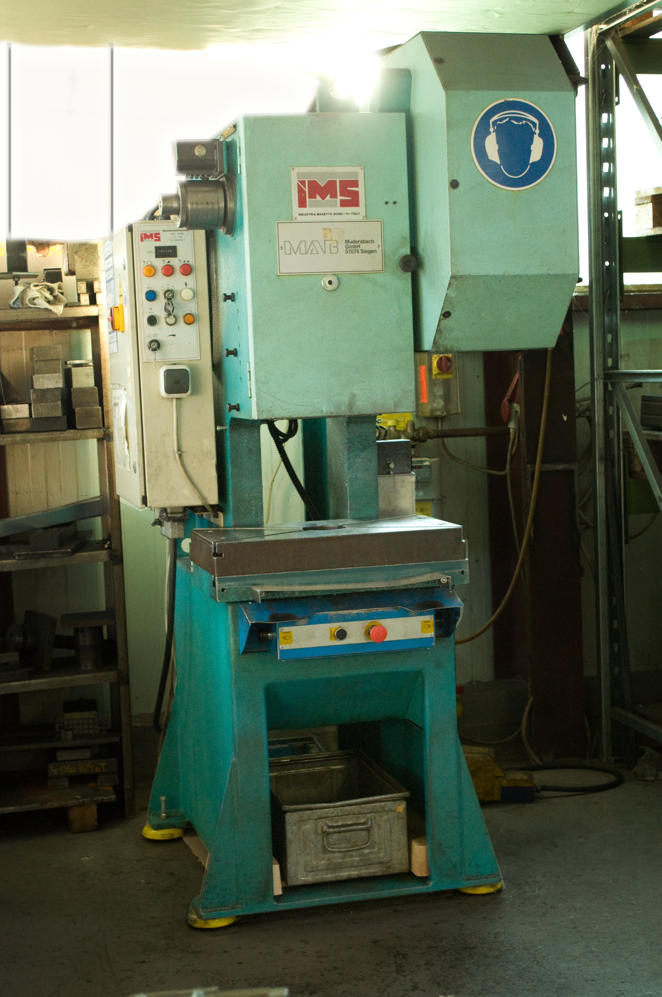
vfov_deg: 35.1
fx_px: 1576
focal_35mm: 57
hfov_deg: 23.7
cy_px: 498
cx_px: 331
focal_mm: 38
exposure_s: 1/40
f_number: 5
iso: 1000
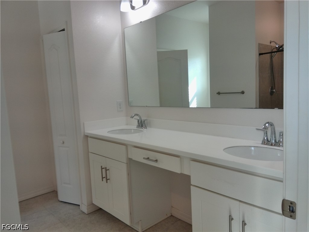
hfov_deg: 67.3
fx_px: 232
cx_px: 154
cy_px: 116
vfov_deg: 53.1
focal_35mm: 26
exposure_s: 1/50
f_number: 2
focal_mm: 3
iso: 122
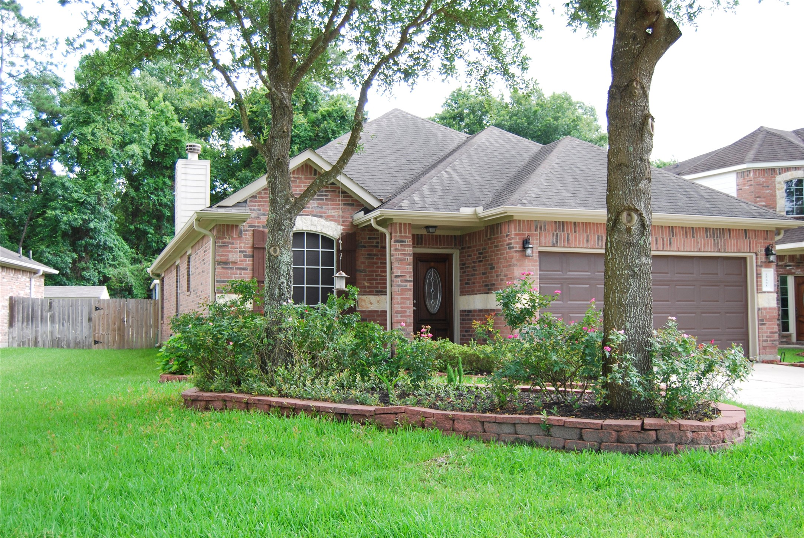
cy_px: 269
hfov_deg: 53.1
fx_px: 805
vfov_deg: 37.0
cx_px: 402
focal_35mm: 36
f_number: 4
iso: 200
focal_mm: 24
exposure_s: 1/60
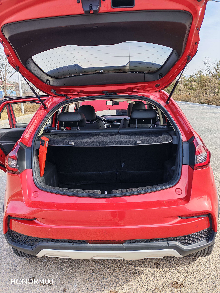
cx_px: 110
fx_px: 229
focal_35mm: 27
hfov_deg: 51.4
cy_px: 146
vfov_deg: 65.3
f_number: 1.9
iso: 50
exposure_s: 1/330
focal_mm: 6.12
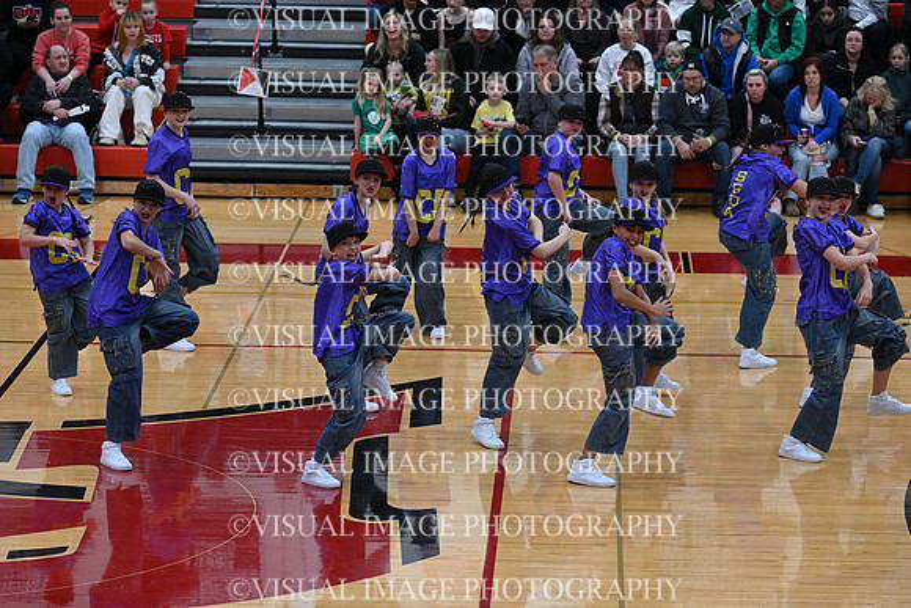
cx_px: 456
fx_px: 3417
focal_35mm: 135
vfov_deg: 10.2
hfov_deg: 15.2
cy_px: 304
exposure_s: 1/400
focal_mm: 135
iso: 4000
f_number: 4
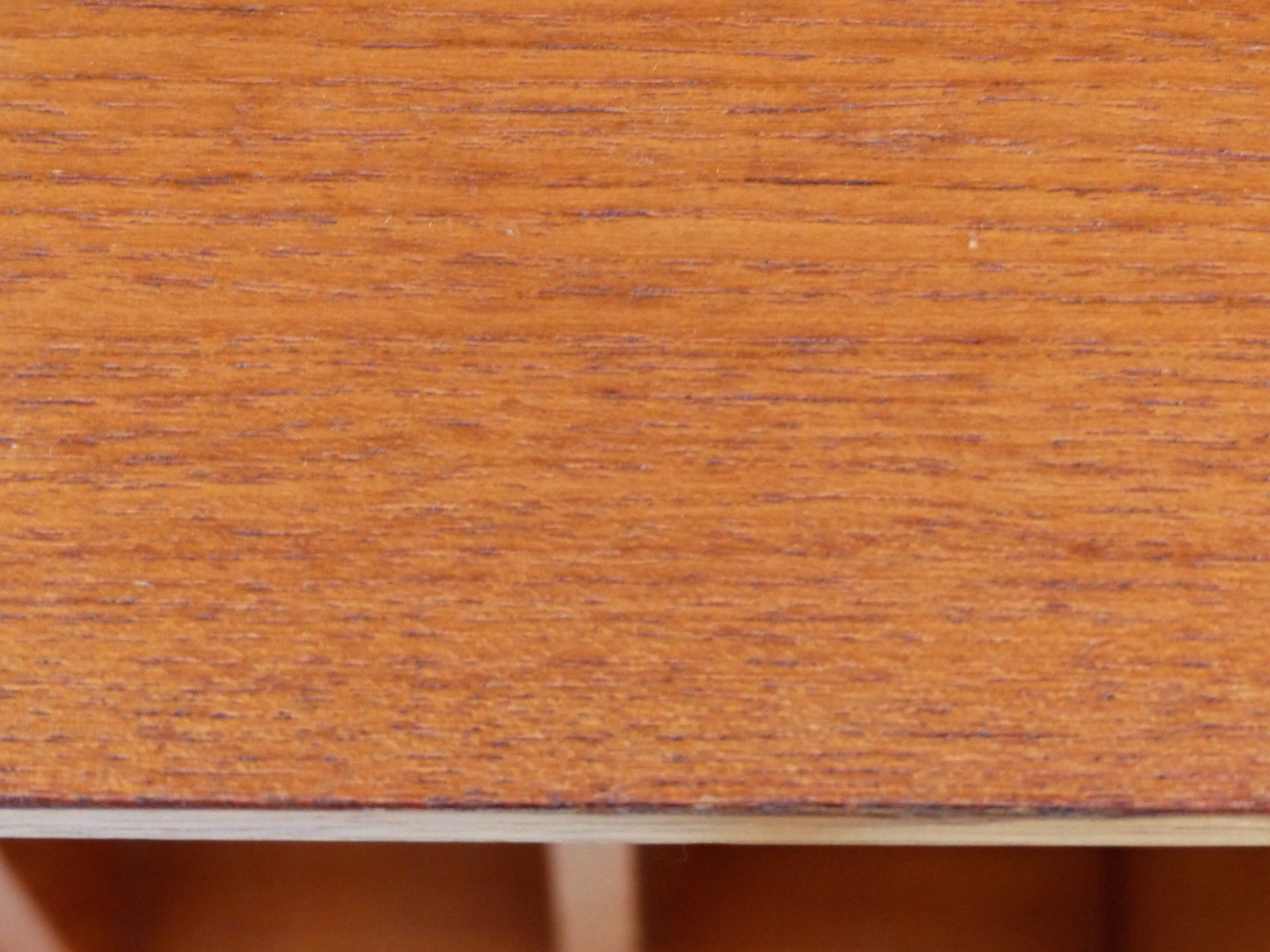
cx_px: 635
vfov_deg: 9.5
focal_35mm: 157
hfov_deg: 12.6
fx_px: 5760
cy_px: 476
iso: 400
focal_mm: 25.6
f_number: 2.8
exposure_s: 1/20
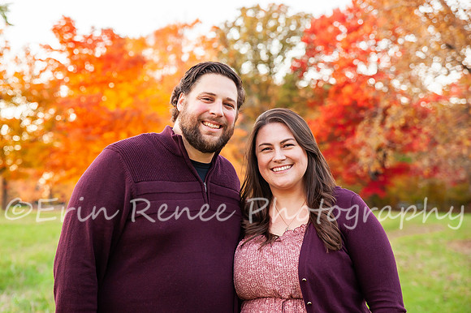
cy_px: 144
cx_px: 193
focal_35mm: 73
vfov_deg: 18.7
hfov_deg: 27.8
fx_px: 951
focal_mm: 60
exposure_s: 1/200
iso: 800
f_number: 3.5
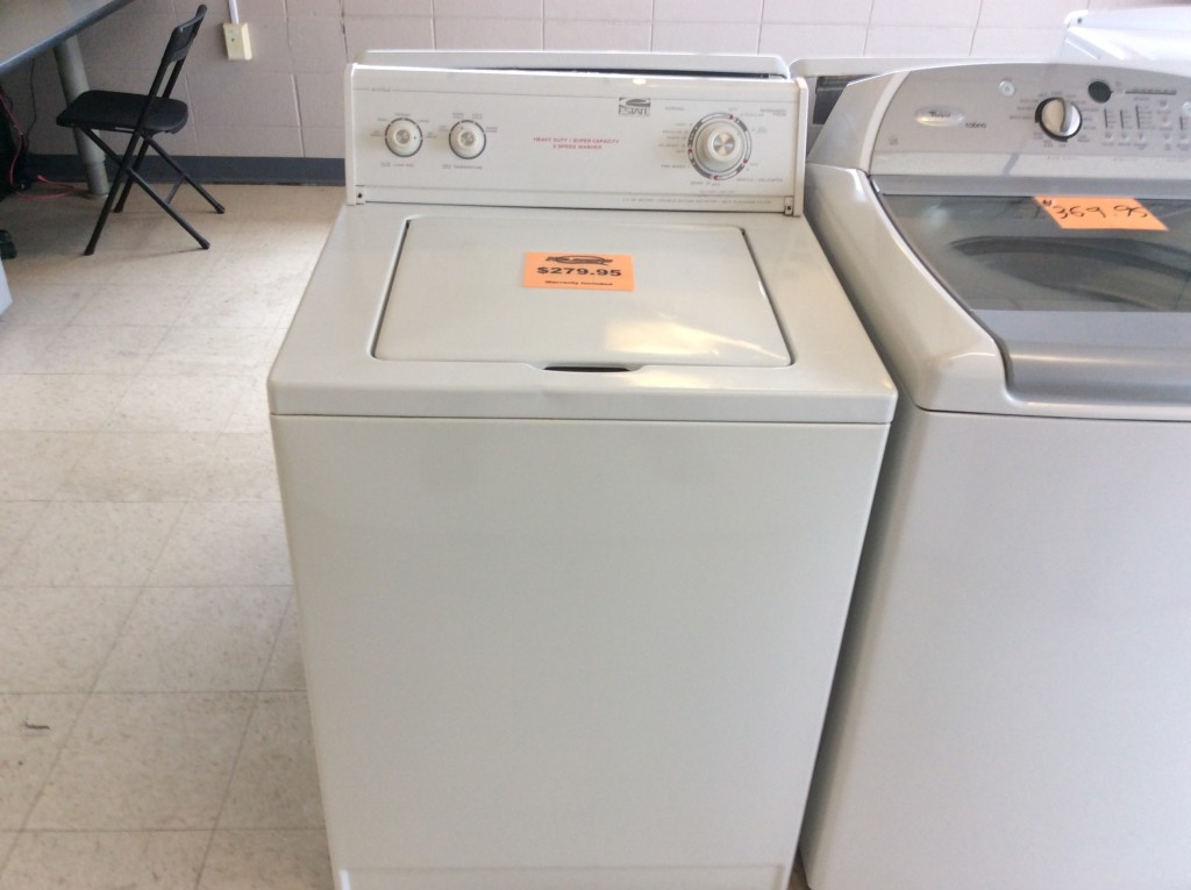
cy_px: 445
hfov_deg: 56.9
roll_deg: -2.4
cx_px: 596
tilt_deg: -30.9
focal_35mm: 32
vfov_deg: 44.1
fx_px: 1099
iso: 40
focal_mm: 3.3
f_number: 2.4
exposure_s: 1/24
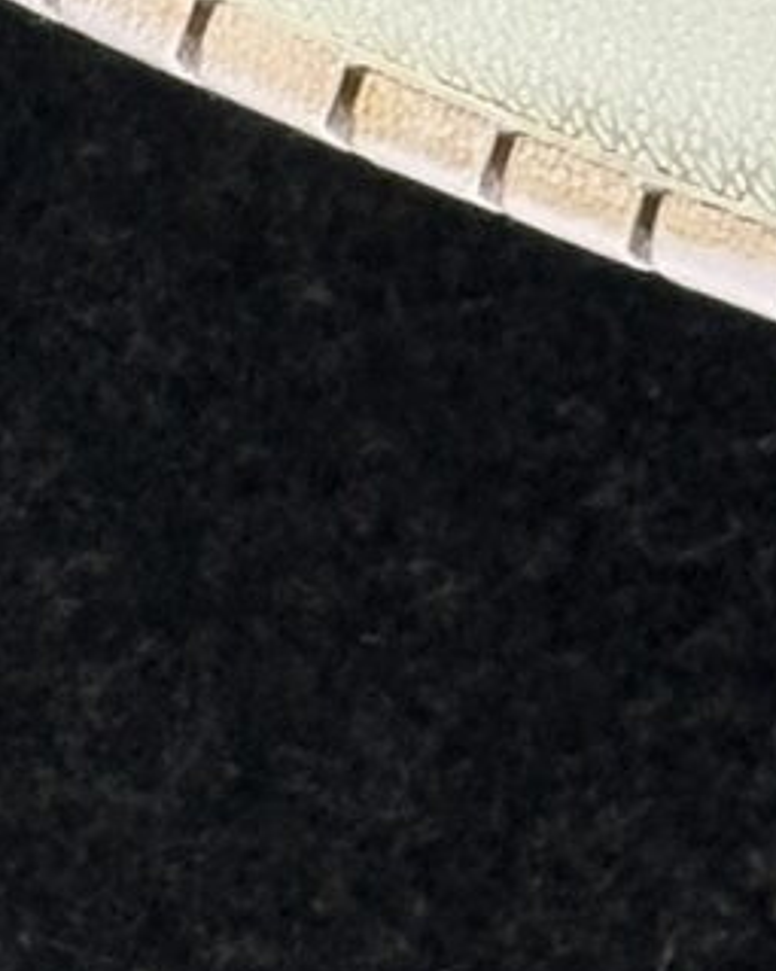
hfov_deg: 4.1
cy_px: 88
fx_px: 10799
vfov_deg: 5.1
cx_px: -447
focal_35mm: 376
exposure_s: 1/50
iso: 160
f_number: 1.78
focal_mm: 6.86
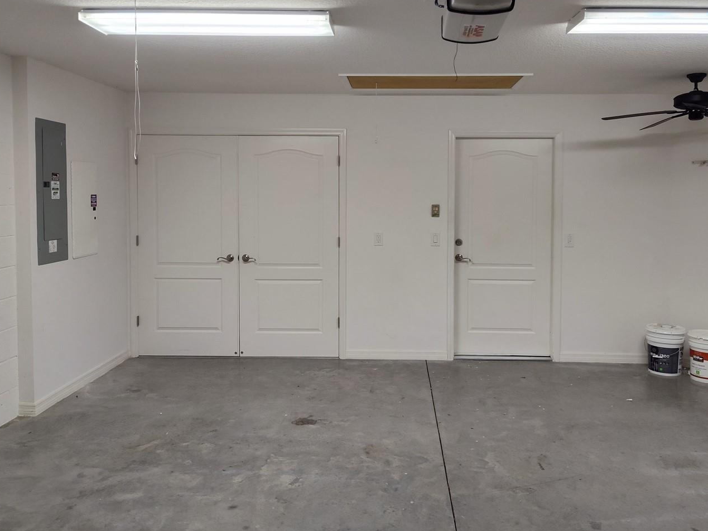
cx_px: 385
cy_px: 220
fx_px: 593
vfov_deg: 48.0
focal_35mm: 29
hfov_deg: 61.6
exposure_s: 1/120
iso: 409
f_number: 1.8
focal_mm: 5.56
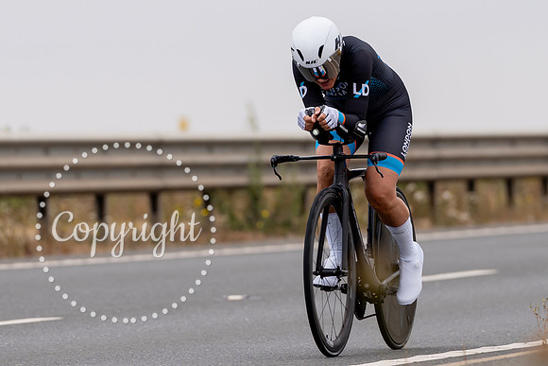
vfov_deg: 3.0
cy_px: 154
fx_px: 6913
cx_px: 358
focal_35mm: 454
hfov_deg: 4.5
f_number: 3.2
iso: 100
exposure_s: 1/800
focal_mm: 200
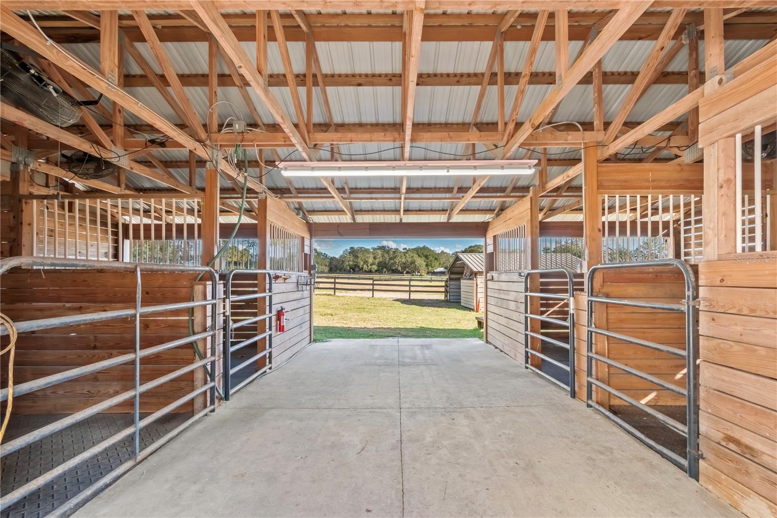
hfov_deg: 100.4
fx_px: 324
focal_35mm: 15
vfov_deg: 77.3
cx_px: 388
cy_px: 259
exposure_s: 1/15
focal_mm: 10
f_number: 9
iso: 250
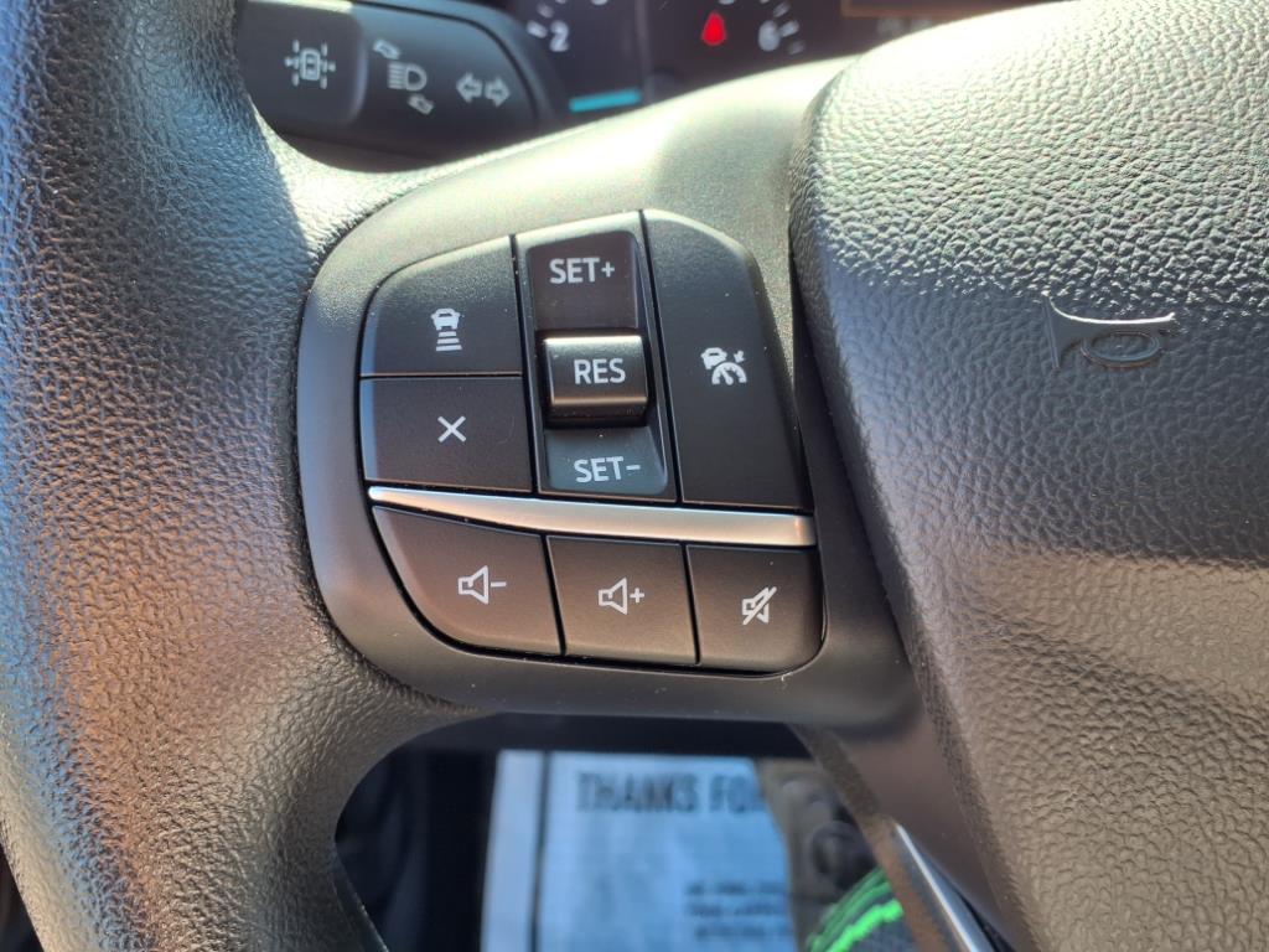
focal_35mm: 27
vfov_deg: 51.4
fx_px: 990
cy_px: 476
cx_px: 634
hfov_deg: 65.3
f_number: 1.9
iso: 40
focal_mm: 3.58
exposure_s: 1/120
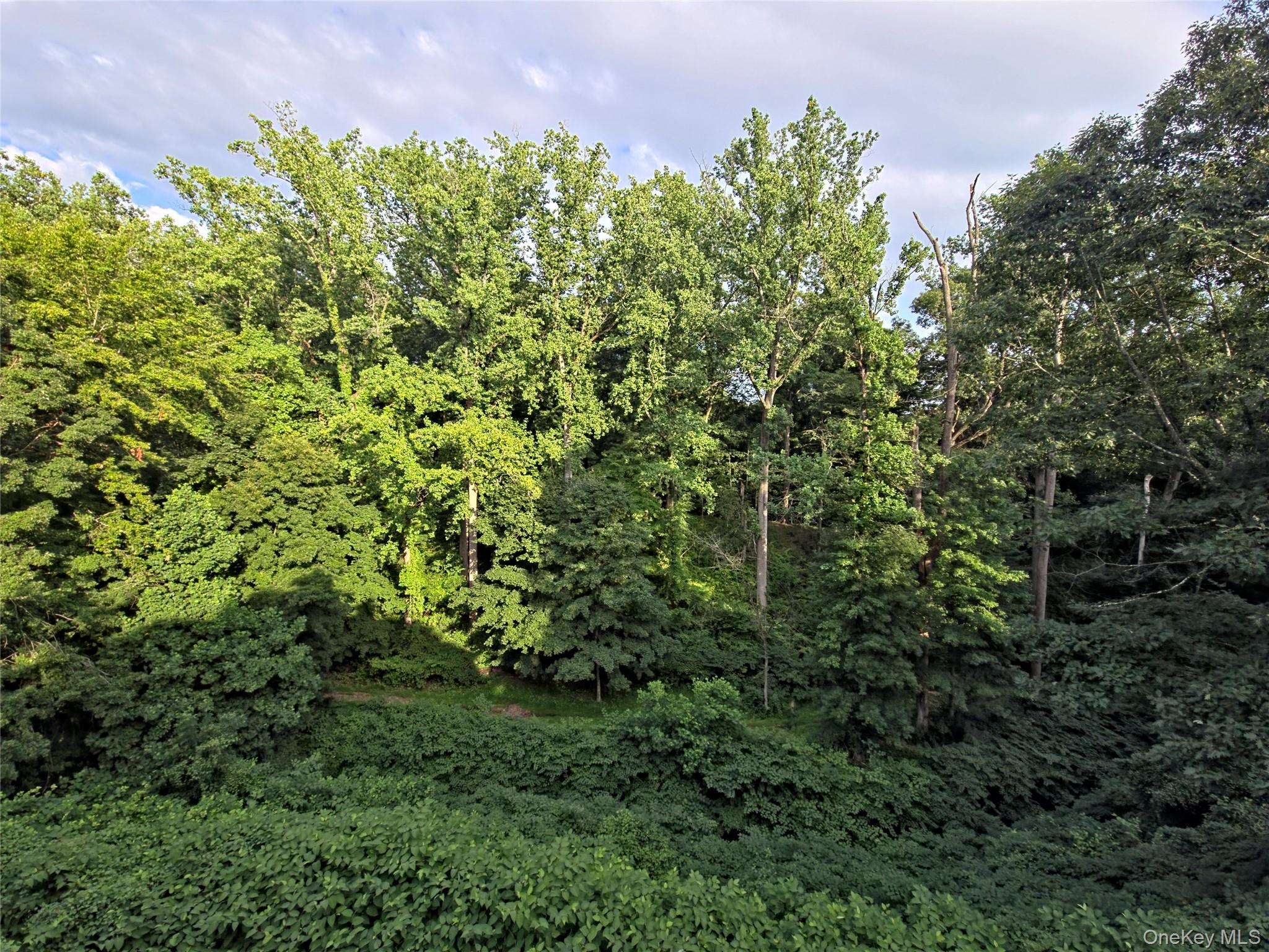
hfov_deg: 106.2
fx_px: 477
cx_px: 634
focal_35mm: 13
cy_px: 476
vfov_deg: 89.9
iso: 80
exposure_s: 1/750
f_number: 2.2
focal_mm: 2.2
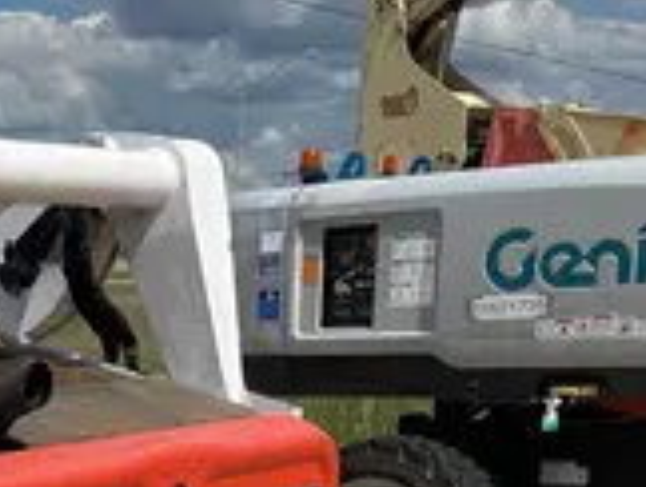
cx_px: -259
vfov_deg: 15.7
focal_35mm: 88
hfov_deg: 19.9
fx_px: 1645
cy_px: 693
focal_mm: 5.1
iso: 50
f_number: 1.6
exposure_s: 1/7874
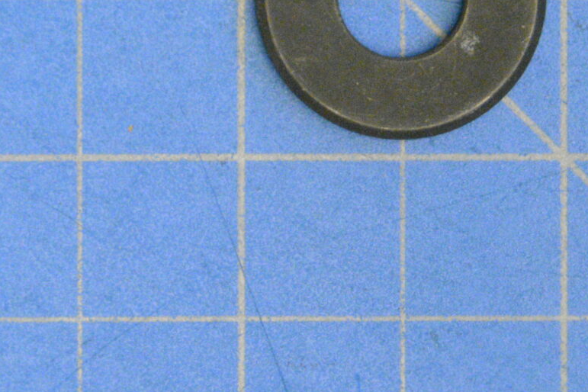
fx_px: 16267
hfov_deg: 2.1
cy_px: -9
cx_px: 402
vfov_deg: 1.4
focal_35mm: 996
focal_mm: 200
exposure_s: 1/8
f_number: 8
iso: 6400
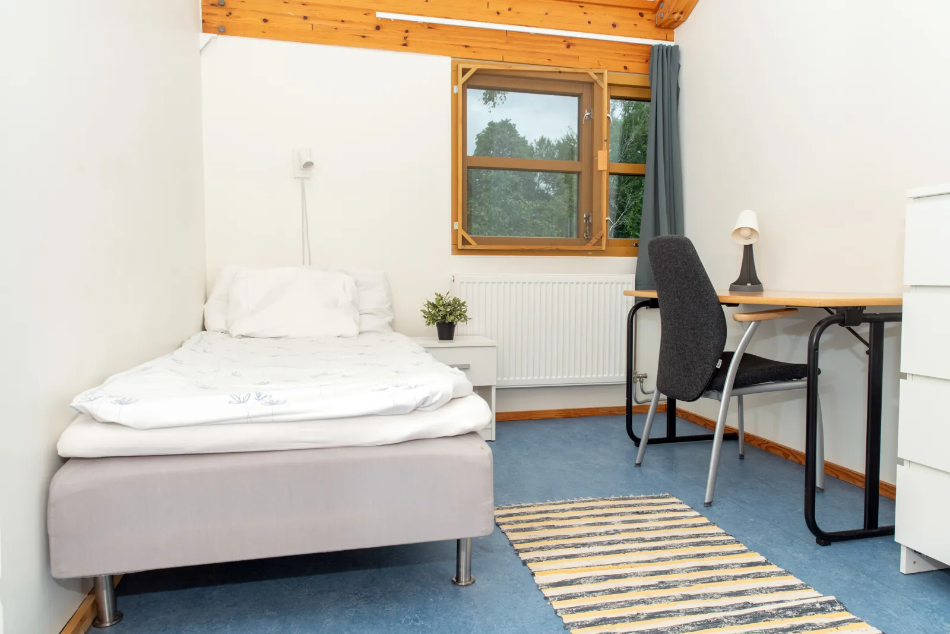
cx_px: 475
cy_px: 317
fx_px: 633
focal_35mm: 24
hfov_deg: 73.7
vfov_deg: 53.1
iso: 400
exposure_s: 1/200
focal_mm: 24
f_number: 9
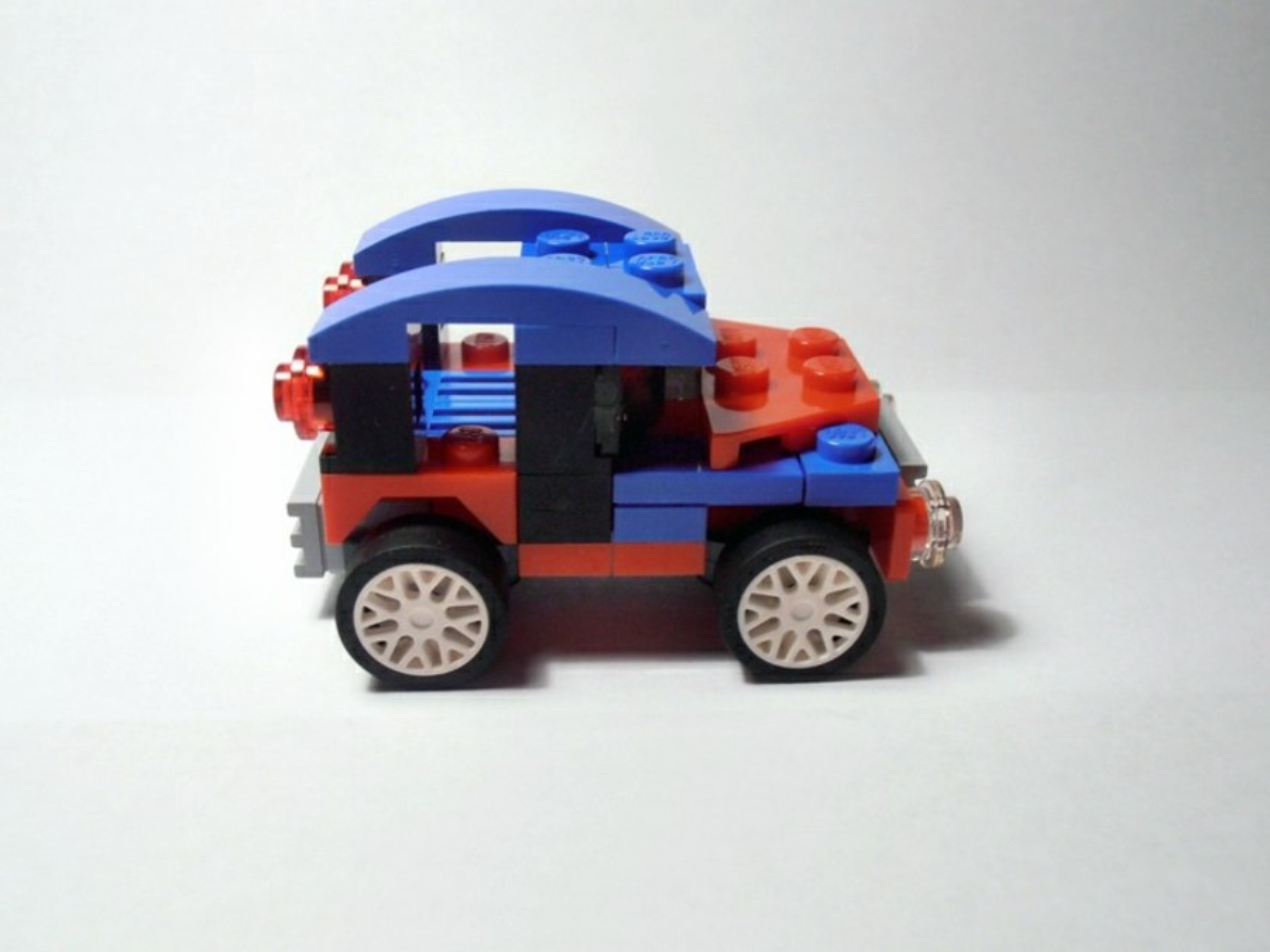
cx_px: 635
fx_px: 1357
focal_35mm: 37
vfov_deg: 38.7
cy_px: 476
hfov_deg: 50.1
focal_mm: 6.61
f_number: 3.9
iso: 80
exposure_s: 1/40
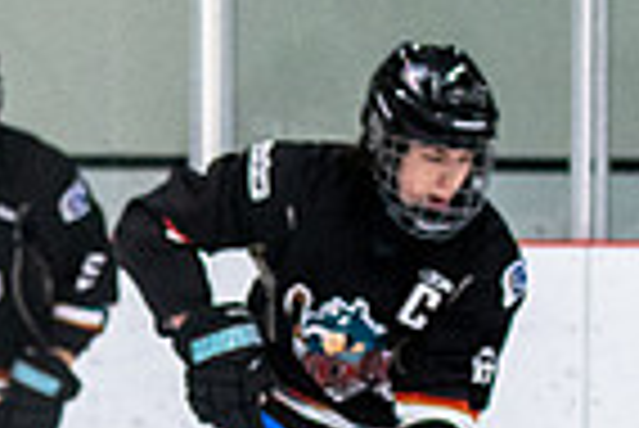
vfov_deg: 2.3
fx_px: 10536
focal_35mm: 593
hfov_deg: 3.5
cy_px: 626
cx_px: -401
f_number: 2.8
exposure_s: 1/640
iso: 1600
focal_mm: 70
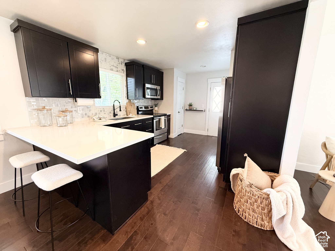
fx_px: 135
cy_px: 126
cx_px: 168
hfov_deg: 102.1
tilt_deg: -9.9
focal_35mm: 14
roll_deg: -0.2
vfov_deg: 85.7
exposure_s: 1/60
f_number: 2.2
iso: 250
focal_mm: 2.22
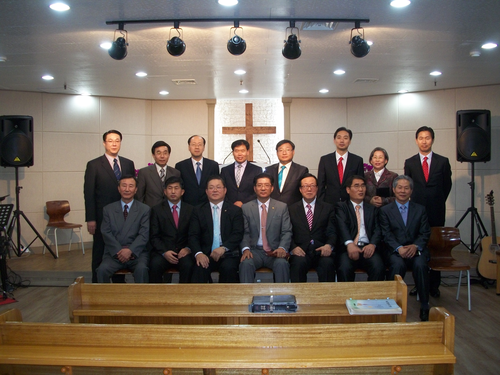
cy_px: 188
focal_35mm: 35
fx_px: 506
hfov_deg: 52.6
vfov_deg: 40.7
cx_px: 250
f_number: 3.1
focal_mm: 6.3
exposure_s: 1/30
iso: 160
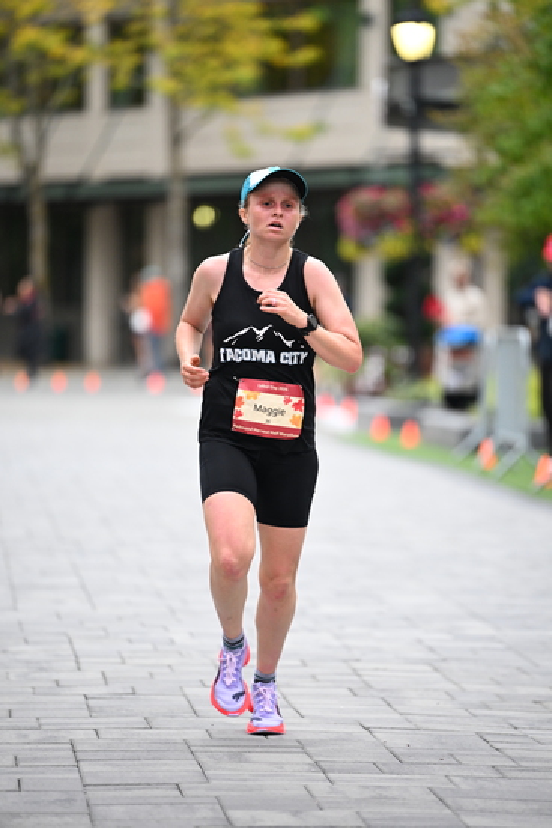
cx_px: 276
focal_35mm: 200
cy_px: 414
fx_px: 4597
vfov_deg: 10.3
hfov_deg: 6.9
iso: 1600
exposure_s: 1/800
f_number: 2.8
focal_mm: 200
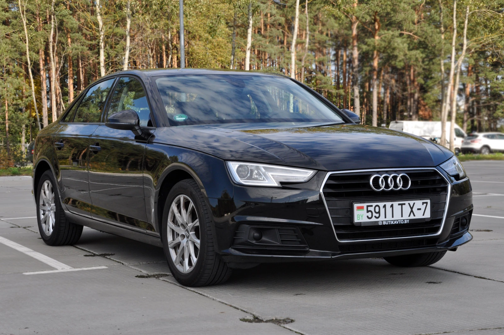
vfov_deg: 18.9
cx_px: 252
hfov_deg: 28.1
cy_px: 168
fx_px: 1007
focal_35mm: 72
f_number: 14
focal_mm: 48
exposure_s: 1/200
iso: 640
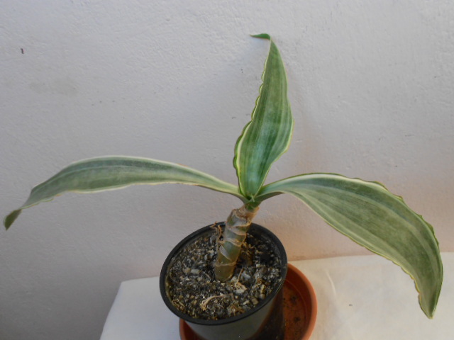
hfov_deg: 56.8
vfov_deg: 44.2
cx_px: 227
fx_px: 420
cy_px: 170
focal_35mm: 32
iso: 250
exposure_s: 1/30
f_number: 3.6
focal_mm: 6
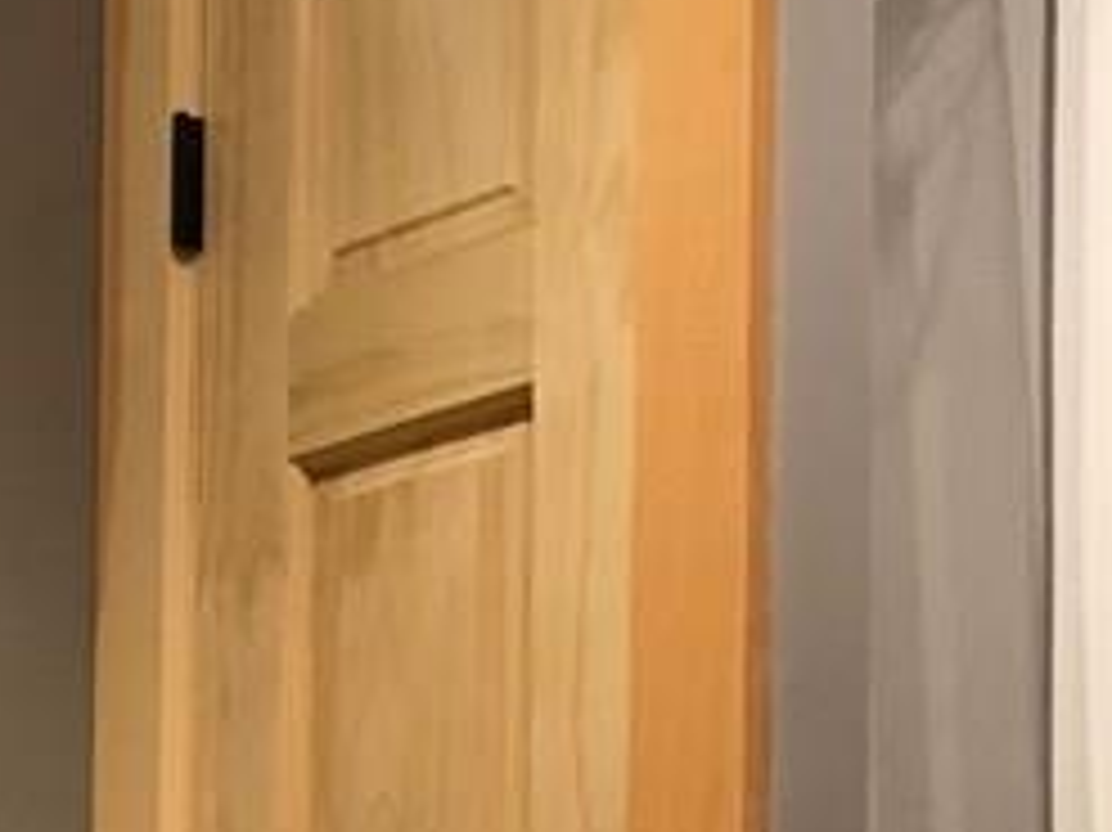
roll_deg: -1.2
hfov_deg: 16.2
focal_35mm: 116
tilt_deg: +1.0
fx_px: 3725
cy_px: 1223
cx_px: -288
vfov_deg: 12.2
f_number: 1.8
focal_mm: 3.99
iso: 40
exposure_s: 1/15
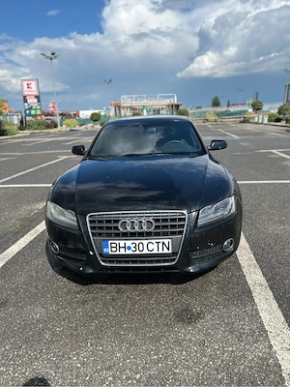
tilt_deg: -15.2
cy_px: 194
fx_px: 290
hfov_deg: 53.1
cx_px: 145
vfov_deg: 67.3
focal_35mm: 26
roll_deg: +1.2
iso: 50
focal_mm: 5.7
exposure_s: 1/4115
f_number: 1.5
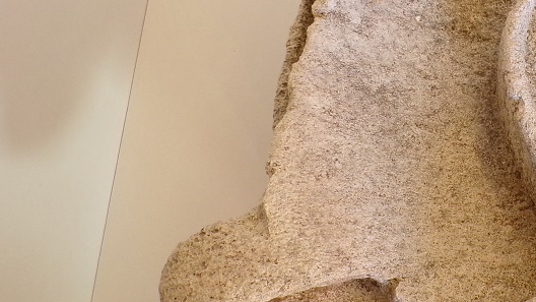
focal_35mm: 57
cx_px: 539
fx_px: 810
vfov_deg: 21.1
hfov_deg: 33.4
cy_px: 142
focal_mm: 4.3
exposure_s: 1/25
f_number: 3
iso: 200
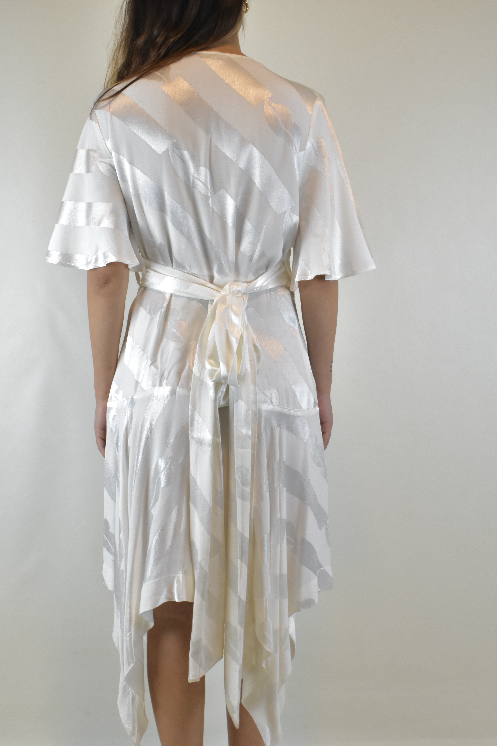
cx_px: 242
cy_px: 385
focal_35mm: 49
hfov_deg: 27.8
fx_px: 1005
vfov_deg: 40.7
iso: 1600
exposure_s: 1/40
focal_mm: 31
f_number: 16
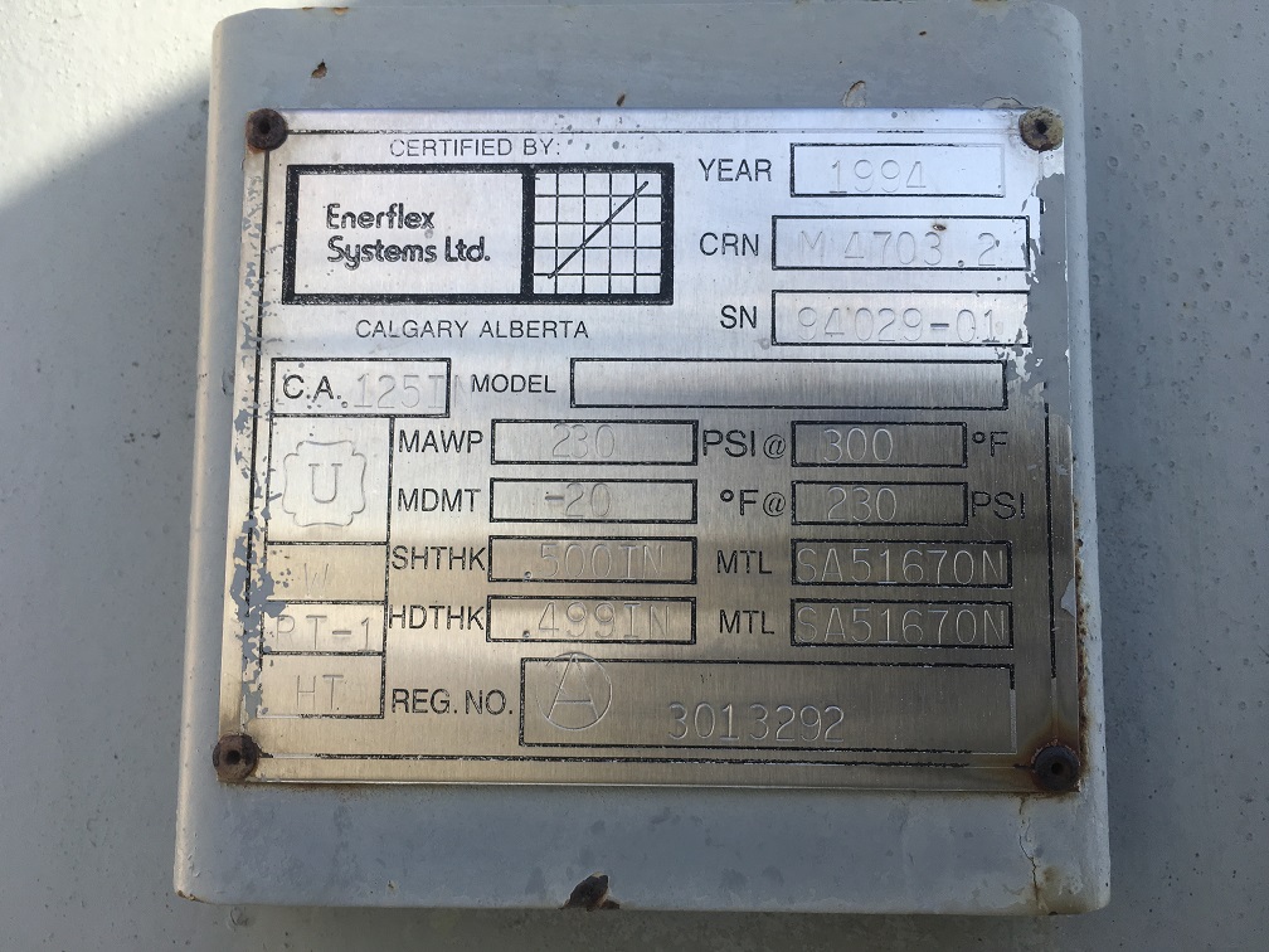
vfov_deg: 48.2
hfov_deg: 61.7
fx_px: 1063
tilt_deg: +1.8
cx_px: 634
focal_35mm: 29
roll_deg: -0.4
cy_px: 476
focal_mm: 4.15
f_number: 2.2
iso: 25
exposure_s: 1/761
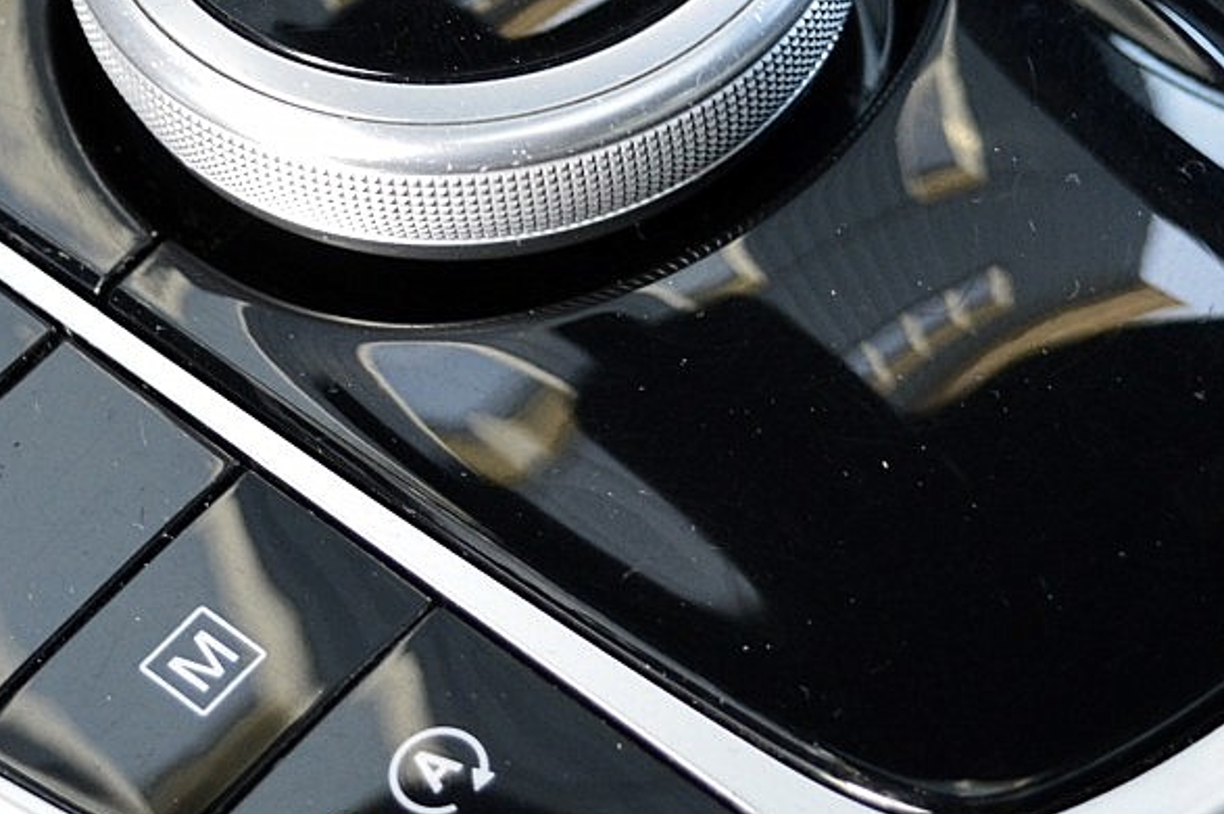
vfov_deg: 8.2
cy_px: 31
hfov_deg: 12.4
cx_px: 603
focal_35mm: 166
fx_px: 5638
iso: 800
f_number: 5
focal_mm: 40
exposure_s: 1/60
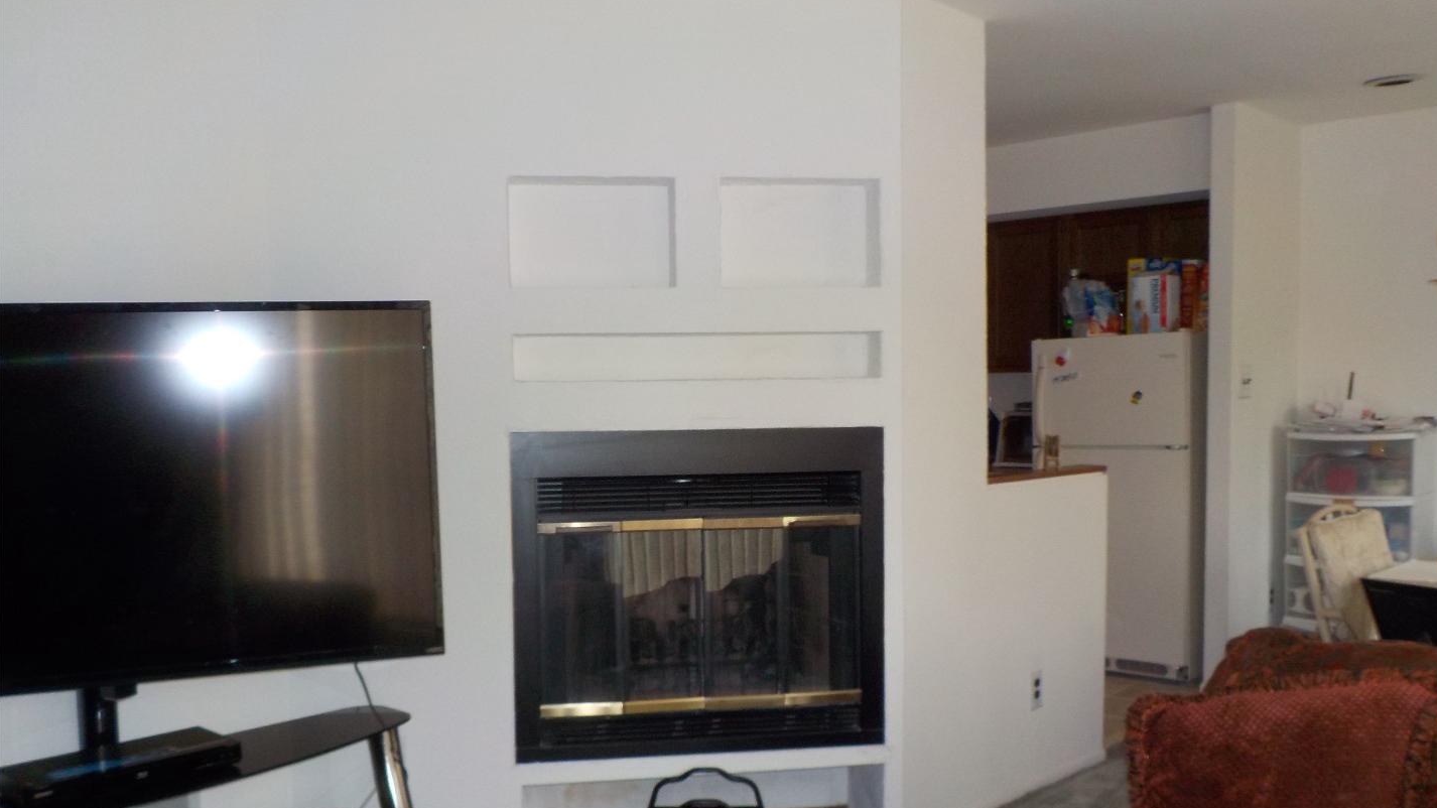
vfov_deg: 35.5
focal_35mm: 33
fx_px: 1257
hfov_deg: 59.5
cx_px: 723
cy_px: 473
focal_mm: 4.1
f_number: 3.3
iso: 200
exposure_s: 1/30
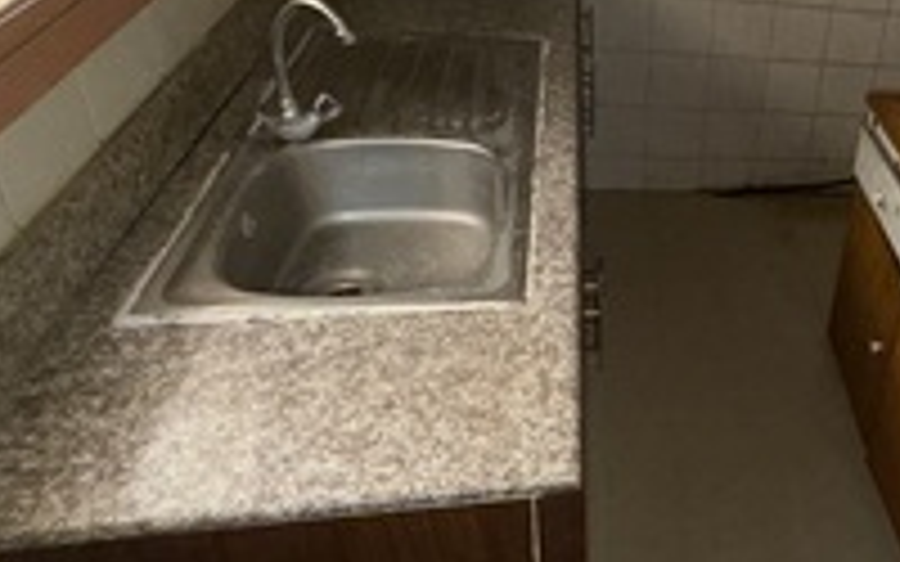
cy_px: 227
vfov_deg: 37.1
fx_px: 834
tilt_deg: -32.2
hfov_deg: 48.4
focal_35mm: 34
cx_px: 866
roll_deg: -11.6
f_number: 2.2
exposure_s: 1/60
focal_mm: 2.22
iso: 125
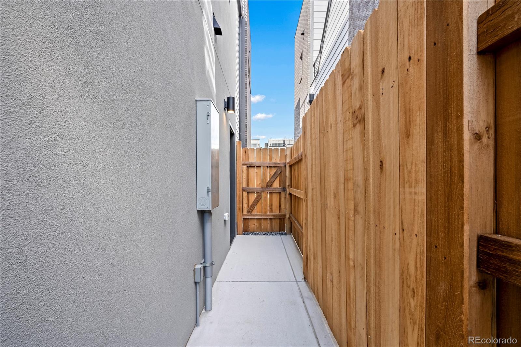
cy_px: 174
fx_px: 231
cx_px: 260
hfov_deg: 96.7
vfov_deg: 73.7
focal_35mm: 16
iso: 400
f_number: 10
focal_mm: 16
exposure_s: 1/30
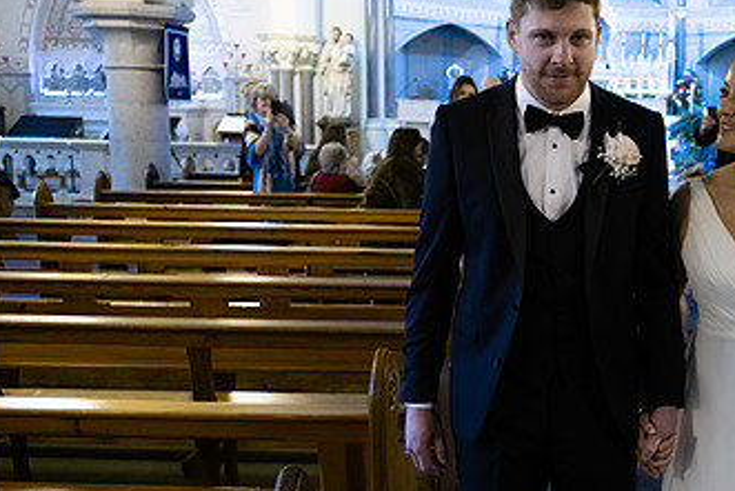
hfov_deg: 43.2
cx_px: 633
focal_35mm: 42
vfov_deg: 31.9
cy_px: 237
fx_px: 858
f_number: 3.5
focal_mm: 24
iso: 1250
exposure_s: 1/160
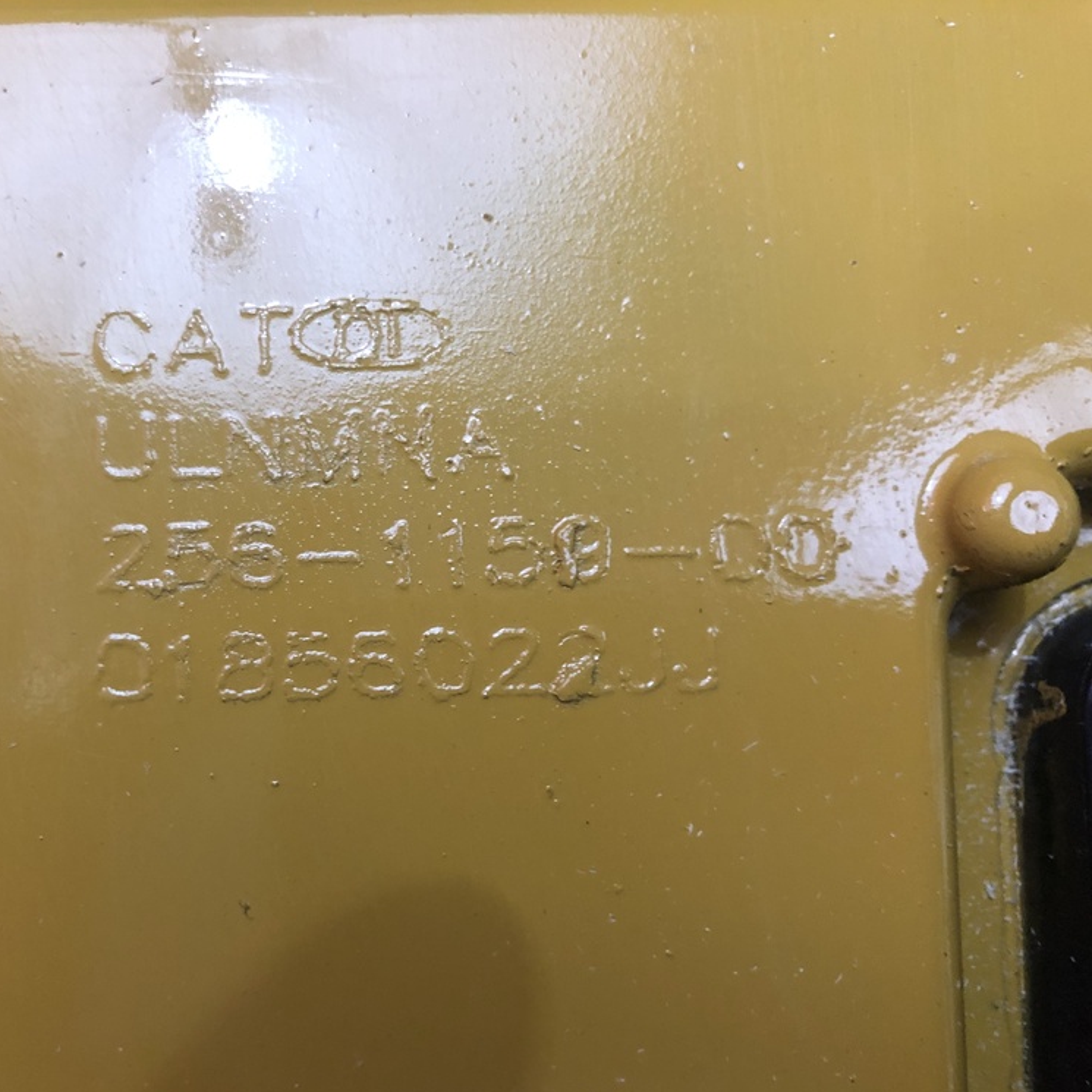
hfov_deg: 47.5
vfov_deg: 48.4
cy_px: 561
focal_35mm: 34
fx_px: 1213
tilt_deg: -84.9
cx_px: 343
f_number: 1.8
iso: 100
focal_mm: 4
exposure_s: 1/13
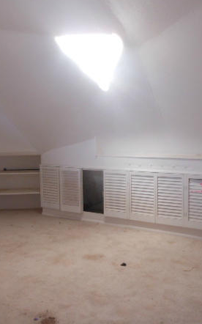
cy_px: 160
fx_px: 379
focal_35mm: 43
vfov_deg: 46.2
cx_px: 100
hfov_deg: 29.8
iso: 160
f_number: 3.7
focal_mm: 5
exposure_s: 1/30
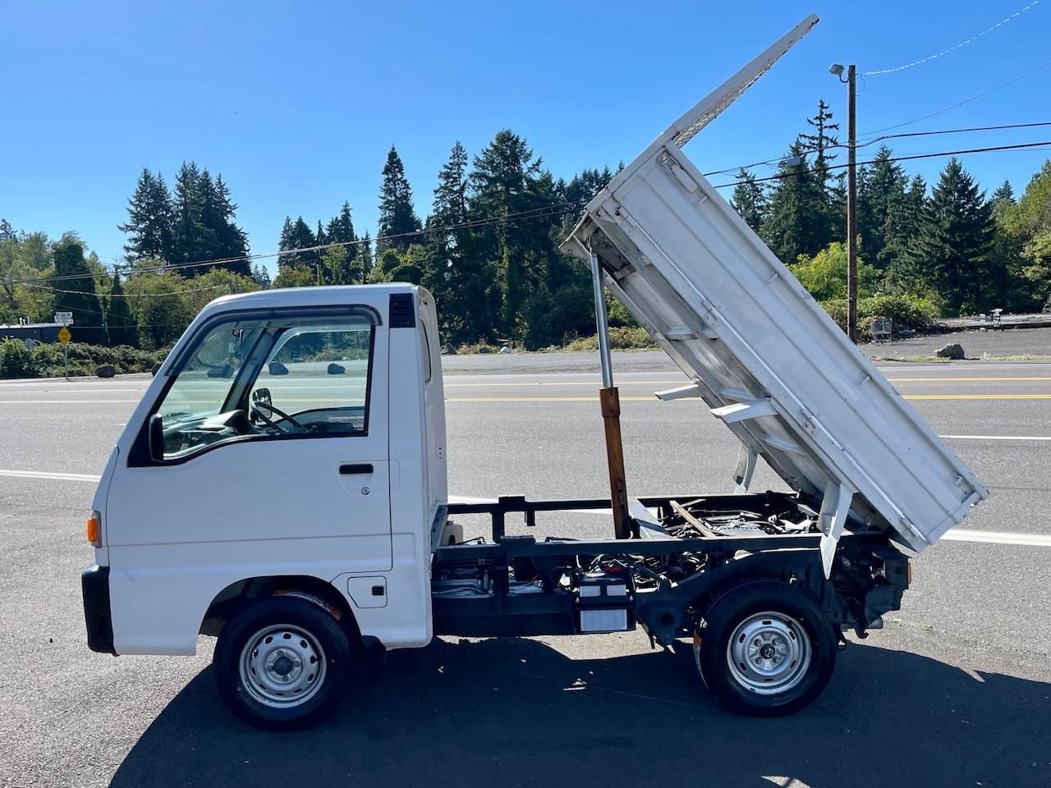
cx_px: 526
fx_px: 759
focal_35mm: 25
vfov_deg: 54.9
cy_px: 394
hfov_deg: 69.4
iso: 32
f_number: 1.6
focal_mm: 5.1
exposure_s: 1/2545
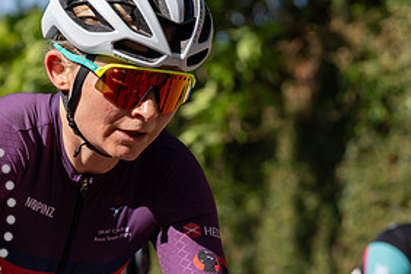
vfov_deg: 9.5
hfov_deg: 14.2
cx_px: 105
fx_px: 1644
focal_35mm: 144
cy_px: 130
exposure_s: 1/1000
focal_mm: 70
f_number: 3.5
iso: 100
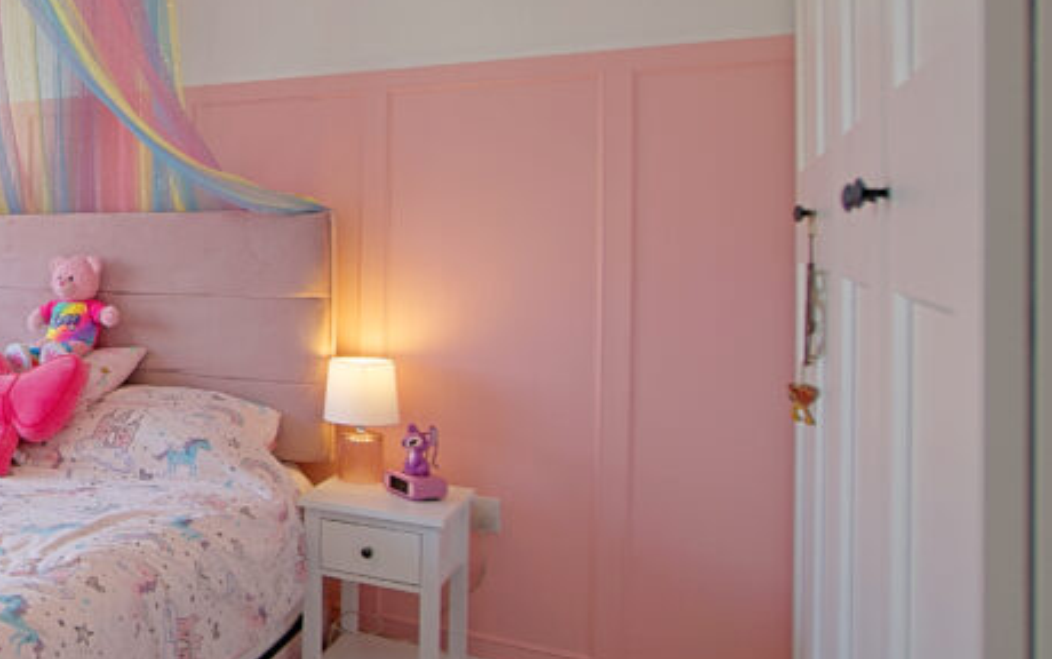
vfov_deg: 37.1
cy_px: 257
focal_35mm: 34
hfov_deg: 43.6
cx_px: -107
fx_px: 975
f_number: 4.5
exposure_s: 1/80
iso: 100
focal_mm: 10
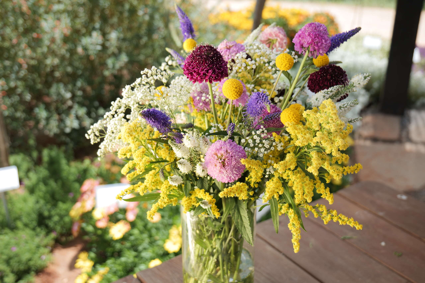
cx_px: 212
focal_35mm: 43
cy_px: 142
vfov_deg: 31.2
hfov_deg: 45.4
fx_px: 508
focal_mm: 43
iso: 160
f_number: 5.6
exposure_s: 1/100
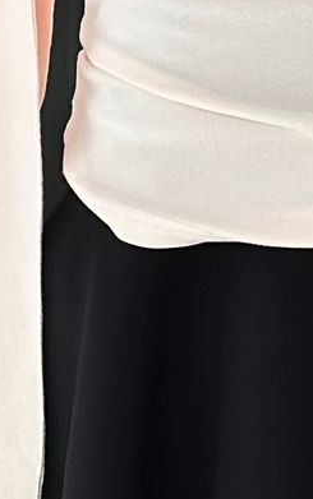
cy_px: -197
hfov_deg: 4.2
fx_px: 4250
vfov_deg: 6.7
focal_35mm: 312
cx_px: 337
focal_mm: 6.86
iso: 80
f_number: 1.78
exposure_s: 1/121
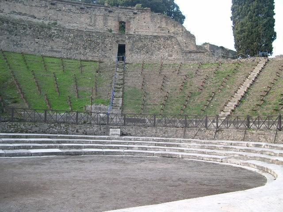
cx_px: 142
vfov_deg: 37.7
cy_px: 106
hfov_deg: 49.0
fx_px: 311
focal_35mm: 38
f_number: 2.8
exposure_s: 1/146
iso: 100
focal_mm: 8
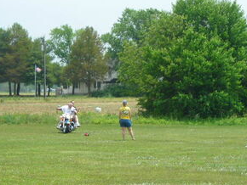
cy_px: 118
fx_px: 1143
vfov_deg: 9.3
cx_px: 95
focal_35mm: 160
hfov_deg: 12.3
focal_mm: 19.2
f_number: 5.3
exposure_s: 1/172
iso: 50
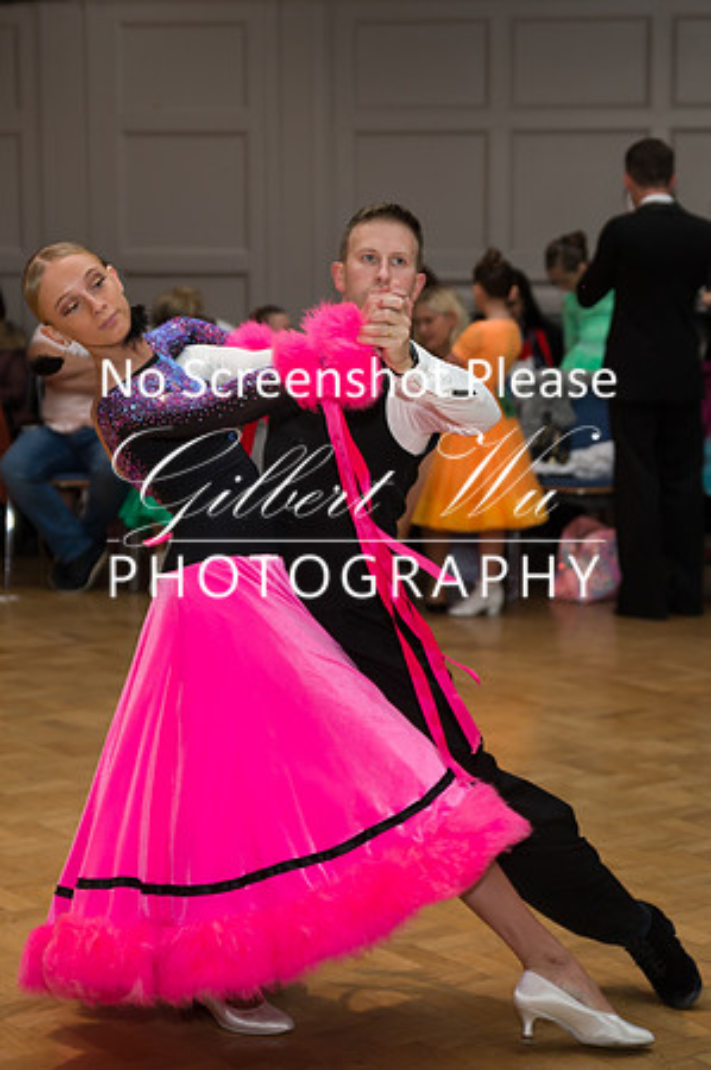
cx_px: 394
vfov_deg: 23.9
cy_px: 535
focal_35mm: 85
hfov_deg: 16.0
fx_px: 2525
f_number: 2.8
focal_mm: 56
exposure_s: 1/250
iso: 640
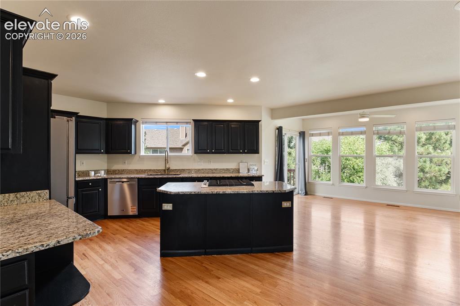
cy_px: 153
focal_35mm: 16
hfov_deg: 95.0
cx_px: 230
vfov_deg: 72.0
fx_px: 211
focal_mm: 11
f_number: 9
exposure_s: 1/2
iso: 125
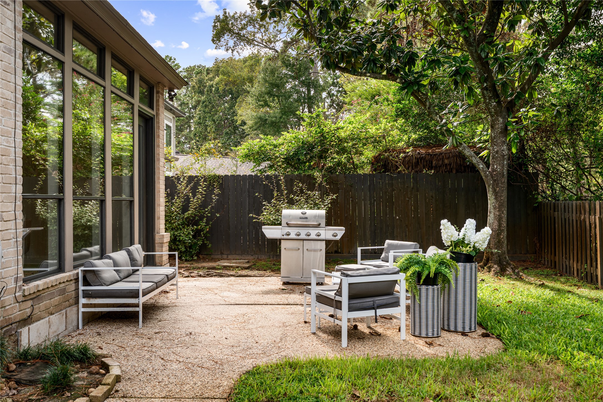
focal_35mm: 35
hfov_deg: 54.4
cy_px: 201
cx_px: 302
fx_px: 586
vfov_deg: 37.9
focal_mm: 35
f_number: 9
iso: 200
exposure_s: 1/25
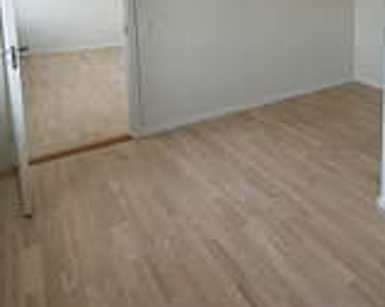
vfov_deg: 41.2
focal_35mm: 32
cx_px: 347
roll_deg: +0.2
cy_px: 17
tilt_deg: -5.3
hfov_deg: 49.5
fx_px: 364
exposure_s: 1/125
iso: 50
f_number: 2.2
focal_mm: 2.22
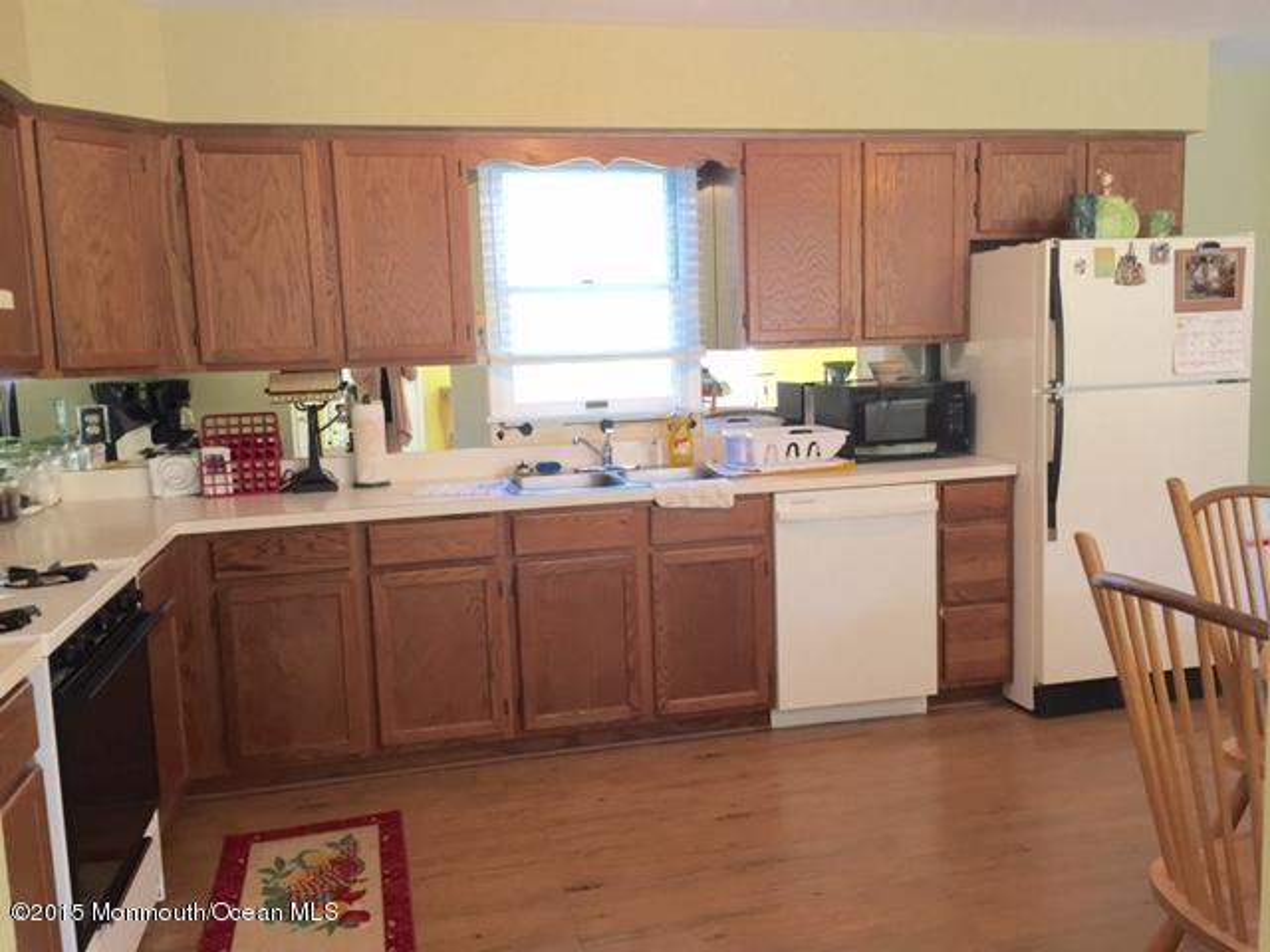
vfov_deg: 48.2
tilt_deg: -8.0
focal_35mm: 29
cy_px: 476
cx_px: 635
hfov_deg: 61.7
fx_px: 1064
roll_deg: +1.9
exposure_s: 1/30
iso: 80
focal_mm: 4.15
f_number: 2.2
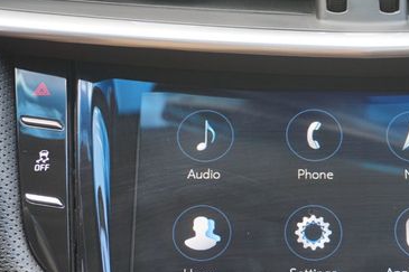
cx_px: 334
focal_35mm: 79
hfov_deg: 25.2
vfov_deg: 17.2
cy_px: 191
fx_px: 897
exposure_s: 1/60
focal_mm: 30
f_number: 5
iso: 250
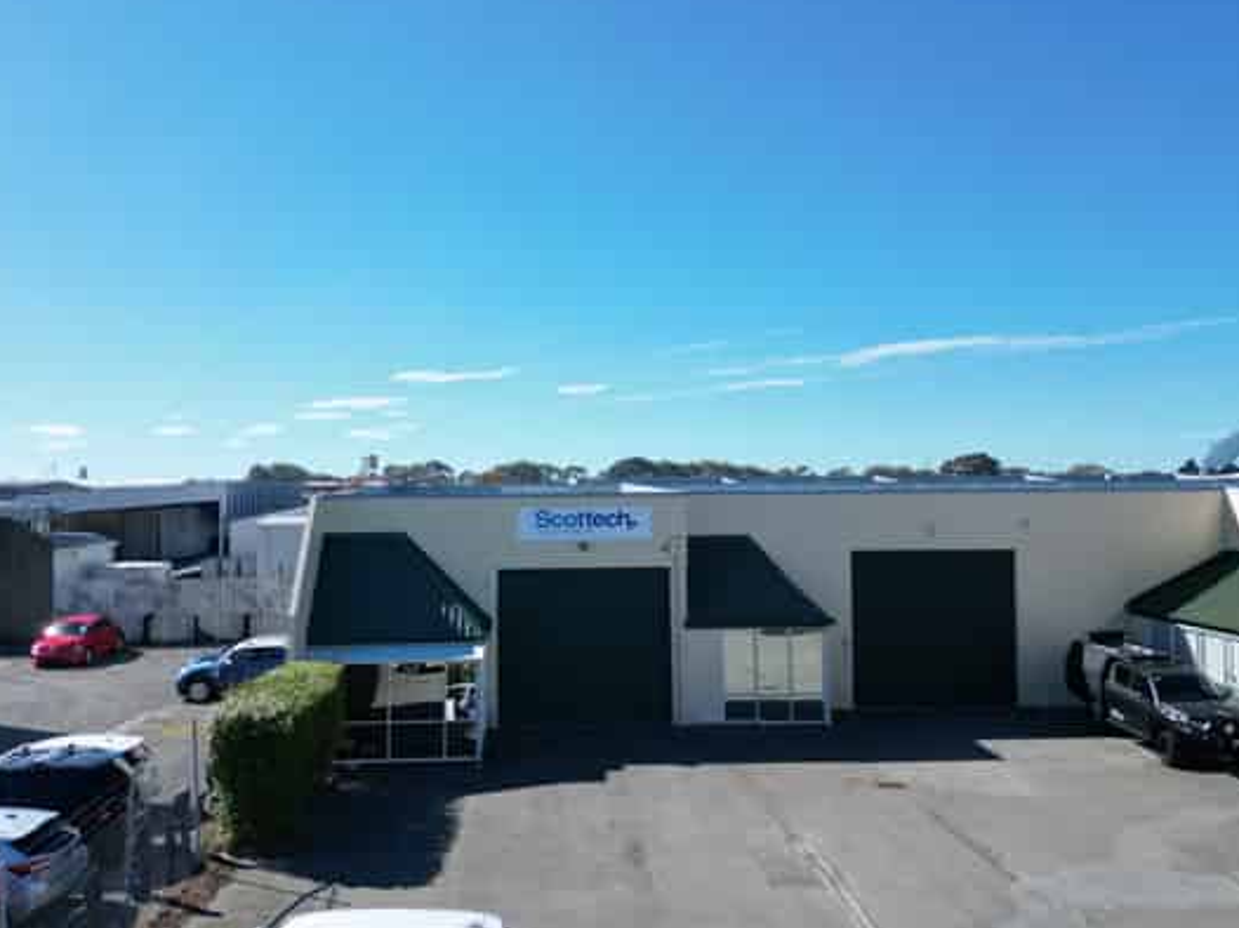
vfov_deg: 46.8
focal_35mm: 30
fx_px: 1073
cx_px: 561
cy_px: 472
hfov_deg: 59.9
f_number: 1.7
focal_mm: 6.72
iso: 140
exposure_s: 1/3200
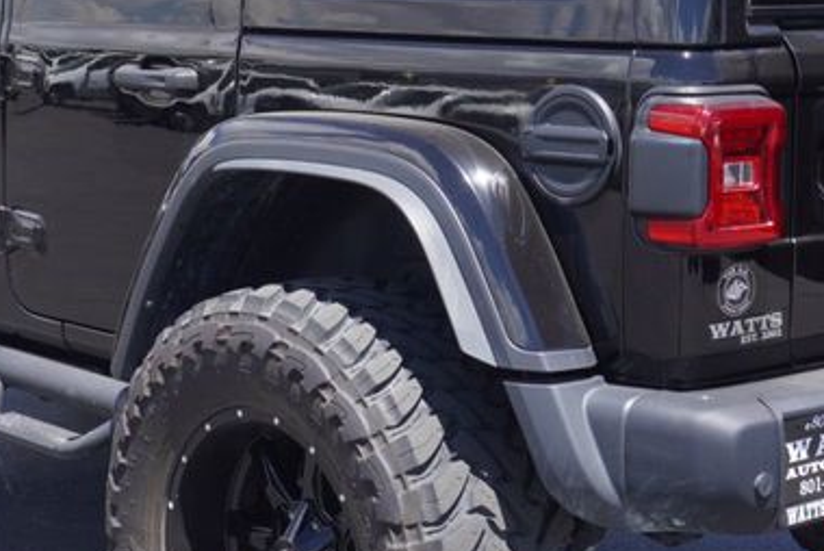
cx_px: 425
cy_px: 247
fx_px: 2039
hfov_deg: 22.9
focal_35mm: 89
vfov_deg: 15.4
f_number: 6.3
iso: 100
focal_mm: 22
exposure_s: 1/160
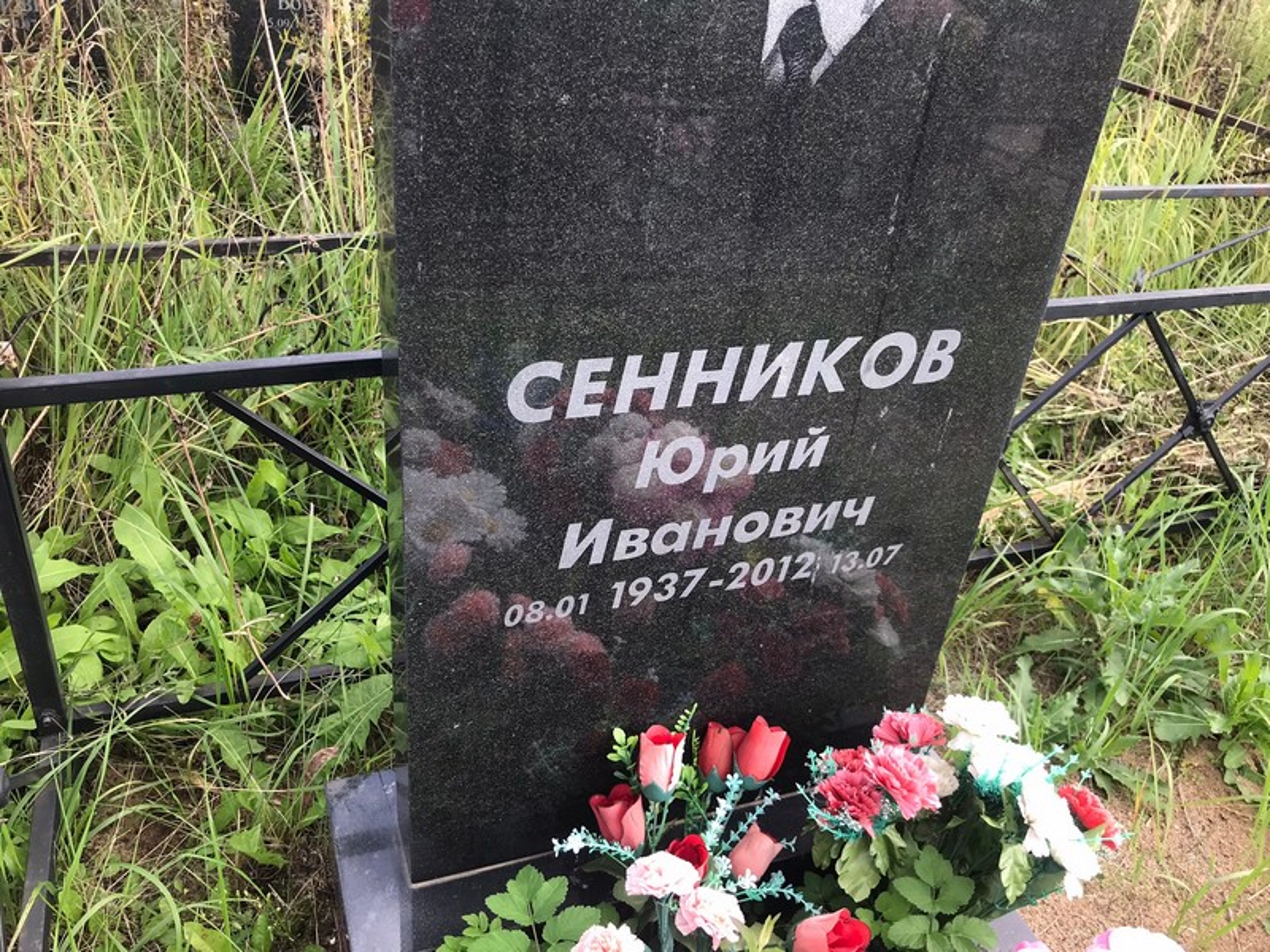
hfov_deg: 63.4
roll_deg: -6.1
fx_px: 1027
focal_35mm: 28
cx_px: 635
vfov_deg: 49.7
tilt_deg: -32.8
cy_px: 476
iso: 20
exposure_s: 1/322
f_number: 1.8
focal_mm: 3.99
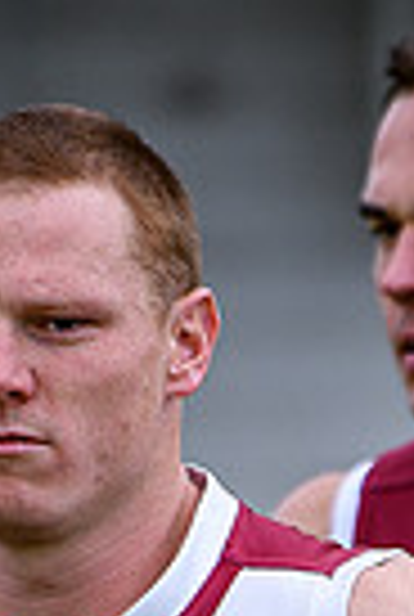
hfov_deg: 0.7
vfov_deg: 1.0
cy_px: 1024
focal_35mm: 1962
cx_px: 450
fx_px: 33672
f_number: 2.8
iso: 220
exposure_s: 1/1600
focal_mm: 200
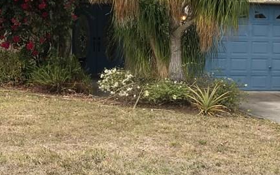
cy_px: 78
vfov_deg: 18.4
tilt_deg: -0.2
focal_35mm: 71
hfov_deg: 28.9
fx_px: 542
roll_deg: -4.8
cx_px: 155
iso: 20
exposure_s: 1/404
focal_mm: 3.99
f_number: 1.8
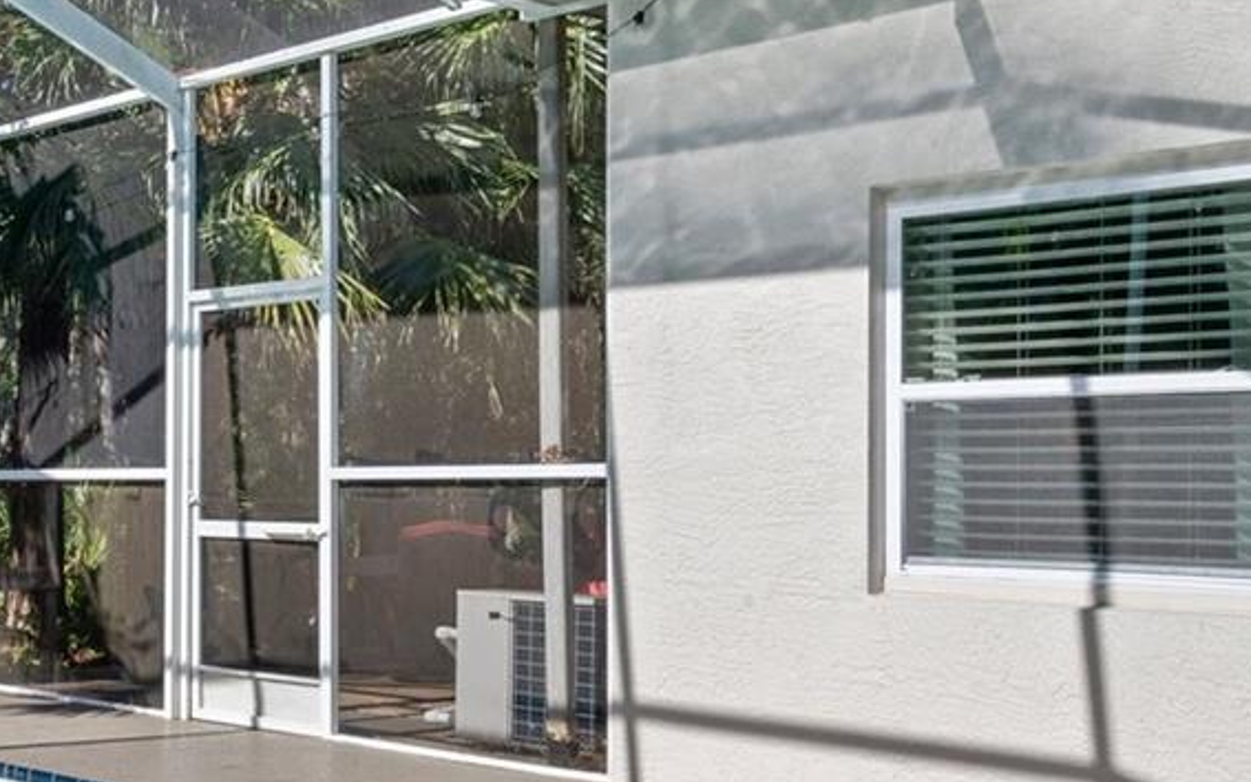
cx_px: 203
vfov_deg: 26.2
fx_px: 1671
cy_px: 517
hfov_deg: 39.0
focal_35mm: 49
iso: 320
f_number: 8
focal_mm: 17
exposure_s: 1/125
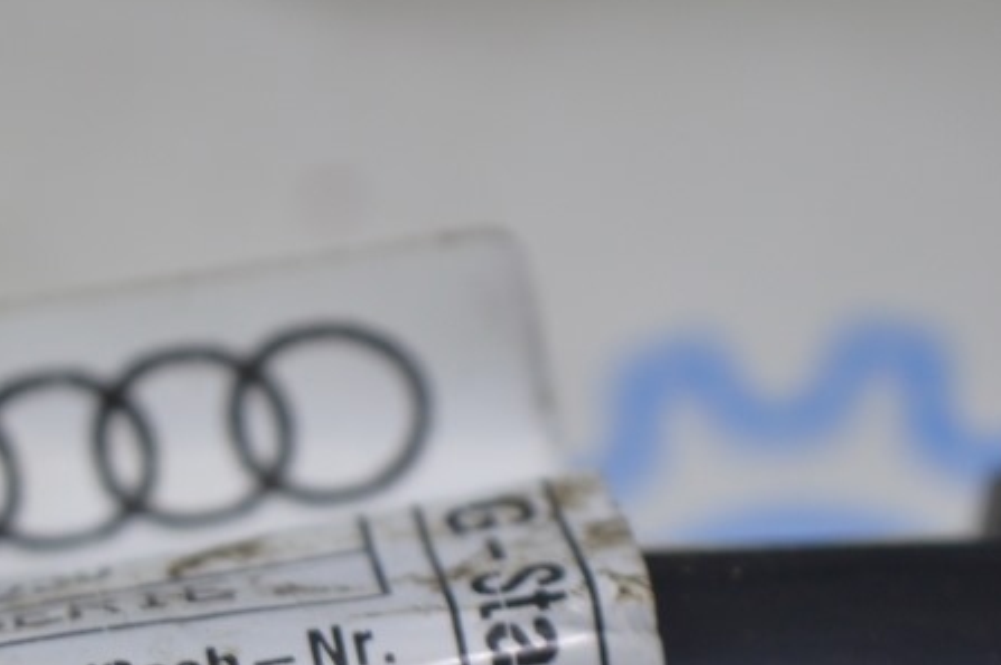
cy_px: 568
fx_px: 5253
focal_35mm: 189
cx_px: 242
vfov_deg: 7.2
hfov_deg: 10.9
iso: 400
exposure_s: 1/25
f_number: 5.6
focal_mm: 55
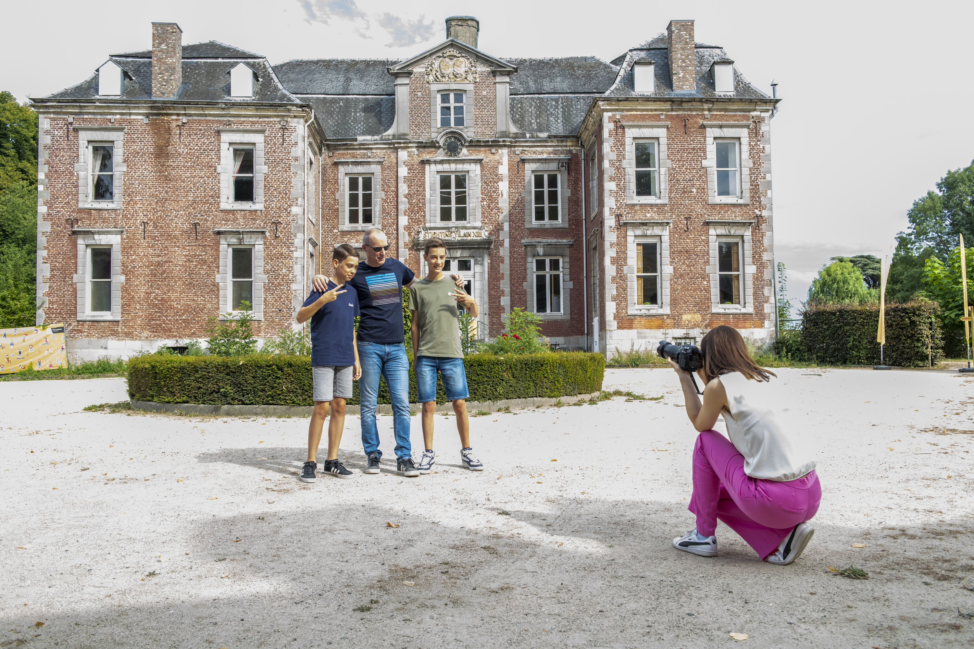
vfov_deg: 41.1
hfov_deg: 58.7
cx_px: 487
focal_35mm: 32
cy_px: 324
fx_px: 866
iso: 1250
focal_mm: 32
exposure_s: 1/320
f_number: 8
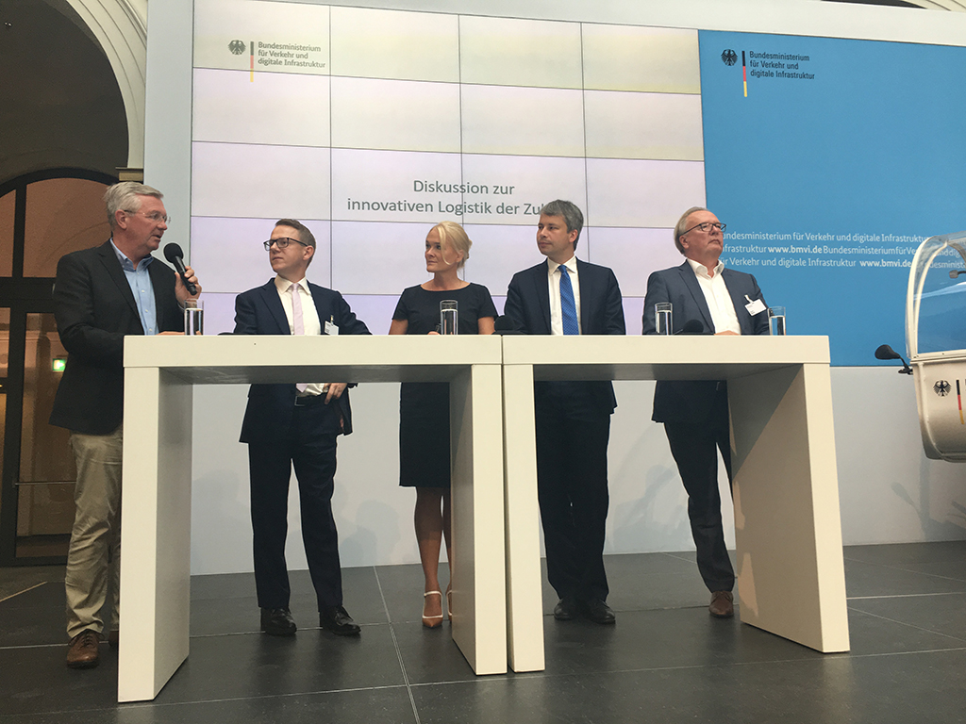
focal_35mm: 29
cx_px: 483
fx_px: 809
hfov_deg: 61.7
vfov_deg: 48.2
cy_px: 362
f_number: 2.2
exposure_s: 1/100
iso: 40
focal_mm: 4.15
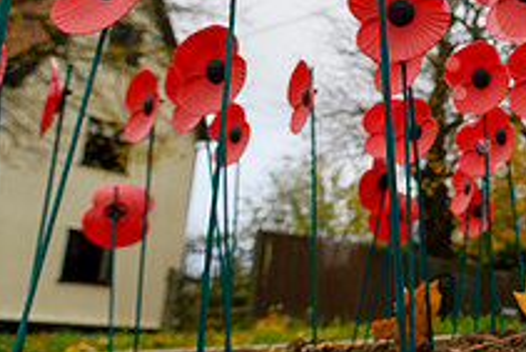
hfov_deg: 25.0
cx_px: 681
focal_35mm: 70
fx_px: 1023
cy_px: 19
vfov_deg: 19.1
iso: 400
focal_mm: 17
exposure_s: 1/350
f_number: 4.8
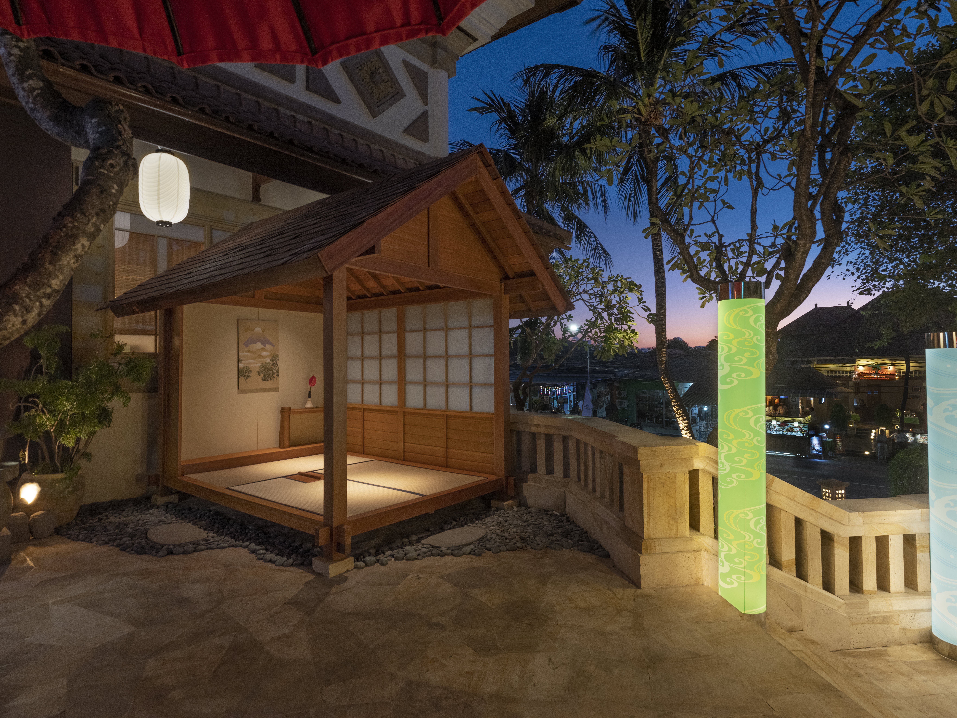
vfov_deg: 71.6
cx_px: 478
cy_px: 359
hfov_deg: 87.8
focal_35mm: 18
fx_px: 498
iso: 400
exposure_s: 1/2
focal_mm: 23
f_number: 10
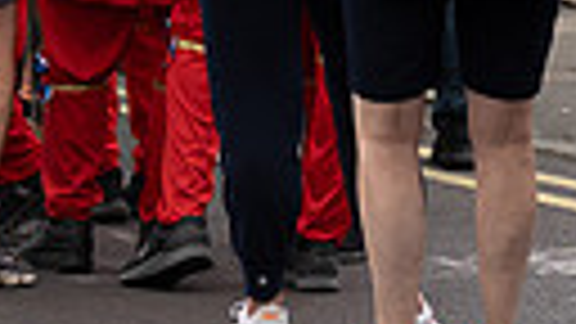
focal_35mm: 431
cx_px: -40
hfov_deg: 5.0
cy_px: -430
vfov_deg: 2.8
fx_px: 6583
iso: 320
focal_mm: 91
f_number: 3.5
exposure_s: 1/1000
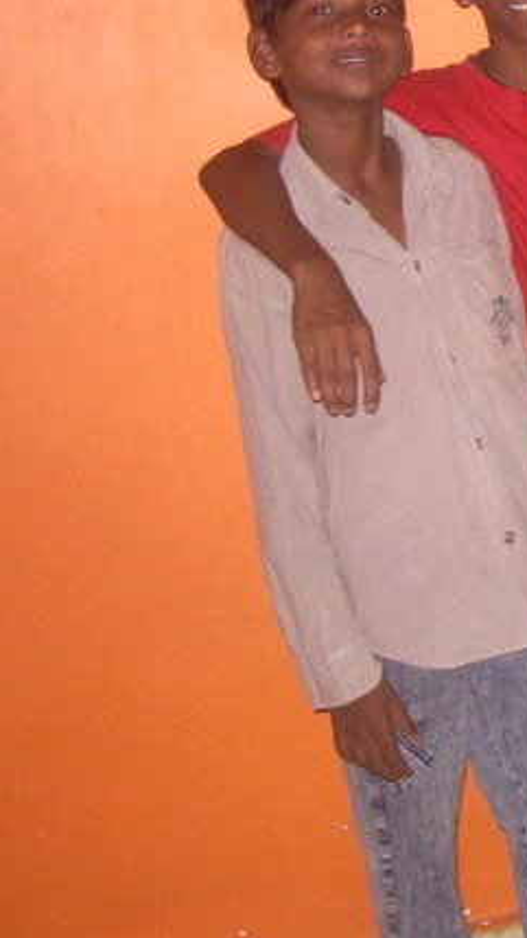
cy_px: 295
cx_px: 1012
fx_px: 2263
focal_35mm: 91
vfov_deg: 23.3
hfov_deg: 12.0
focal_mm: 5.8
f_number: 2.6
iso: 160
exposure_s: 1/40
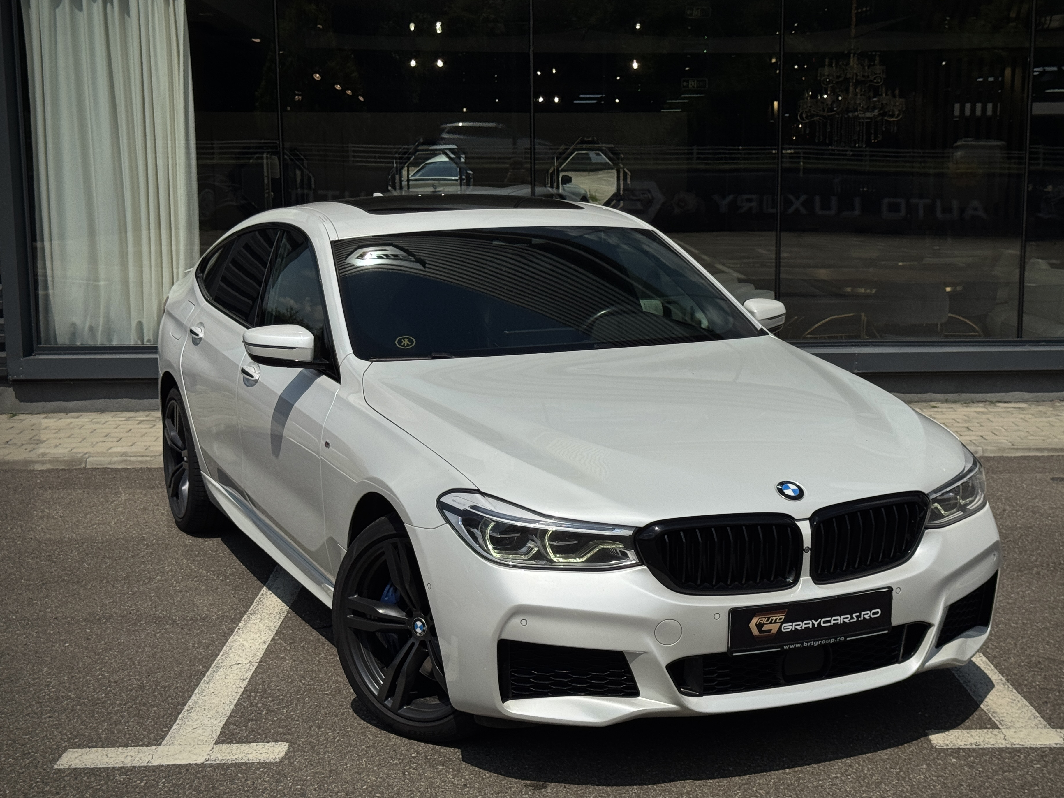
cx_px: 582
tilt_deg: -9.1
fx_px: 1629
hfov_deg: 36.1
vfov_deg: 27.5
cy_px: 424
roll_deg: +0.5
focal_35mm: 53
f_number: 1.78
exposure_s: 1/20000
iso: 50
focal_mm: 6.76
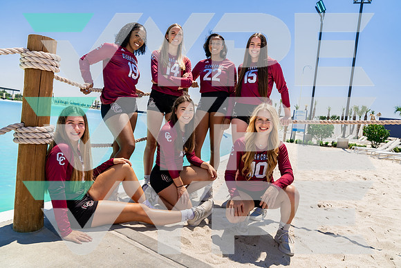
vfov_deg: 51.3
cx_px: 200
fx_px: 279
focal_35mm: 25
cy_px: 134
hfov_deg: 71.5
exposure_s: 1/160
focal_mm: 25
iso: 100
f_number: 9
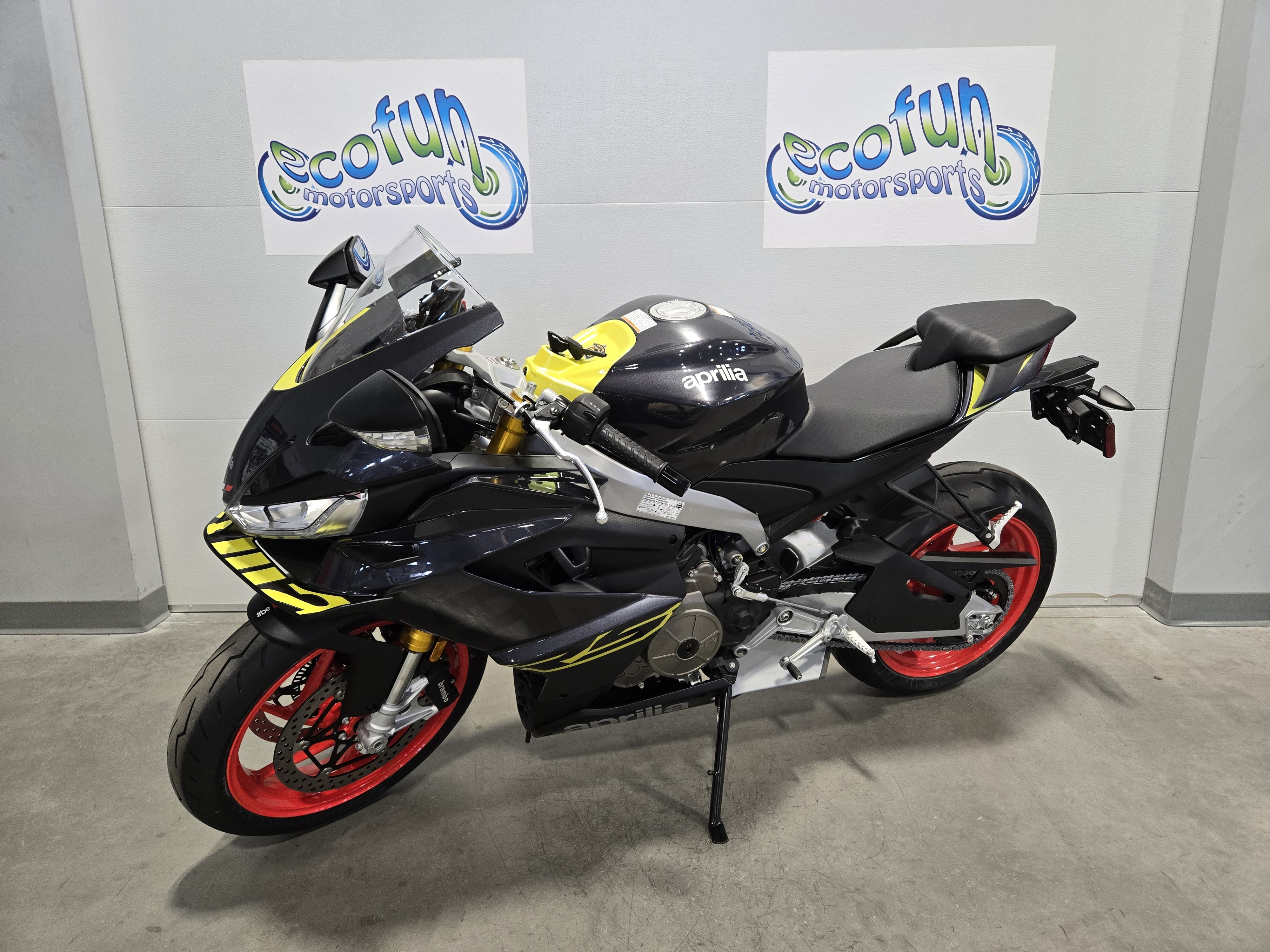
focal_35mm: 23
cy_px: 476
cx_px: 635
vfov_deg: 58.9
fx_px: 844
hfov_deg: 73.9
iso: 250
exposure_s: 1/120
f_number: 1.8
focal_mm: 5.4
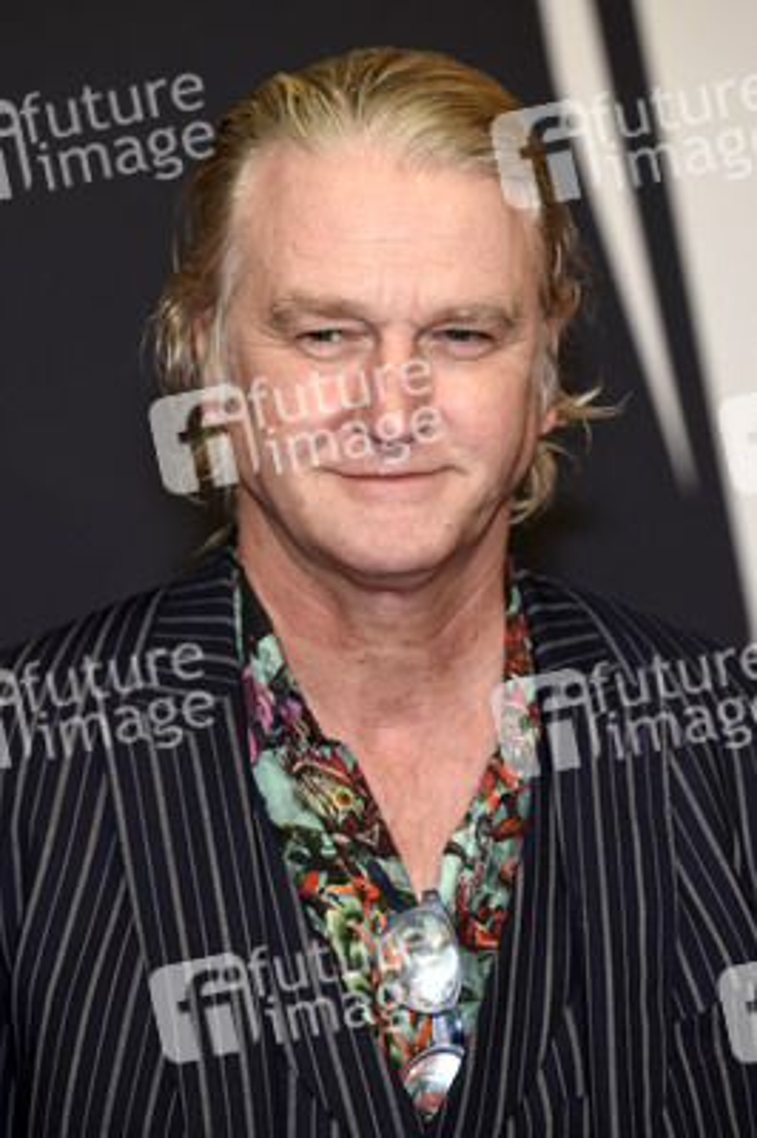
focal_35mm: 225
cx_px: 378
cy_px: 569
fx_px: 7109
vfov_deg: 9.2
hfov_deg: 6.1
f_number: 3.5
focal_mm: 150
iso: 640
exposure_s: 1/640
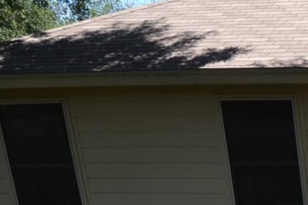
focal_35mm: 72
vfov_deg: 16.5
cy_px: 342
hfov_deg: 19.9
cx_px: 564
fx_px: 616
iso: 100
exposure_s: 1/125
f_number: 5.6
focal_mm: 10
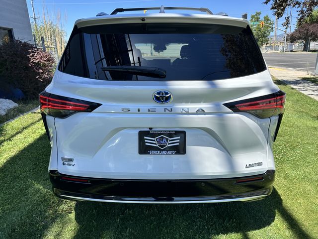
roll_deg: +2.9
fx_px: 220
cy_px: 120
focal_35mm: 24
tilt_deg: -15.7
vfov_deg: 56.8
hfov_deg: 71.6
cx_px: 159
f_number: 1.78
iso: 80
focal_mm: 6.86
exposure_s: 1/2070
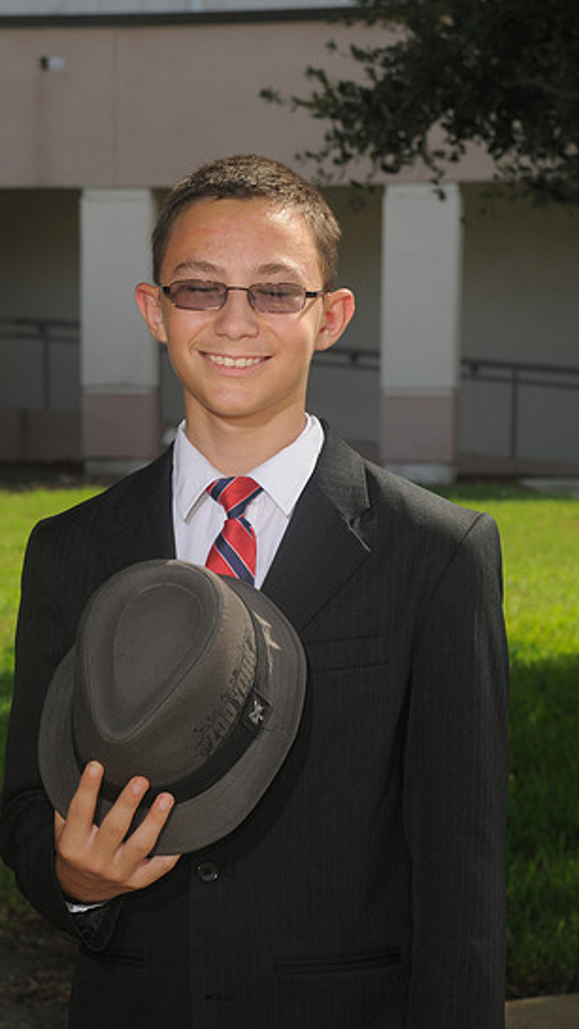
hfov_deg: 11.0
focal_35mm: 110
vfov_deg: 19.5
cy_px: 498
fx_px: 3003
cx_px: 248
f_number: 8
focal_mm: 66
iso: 200
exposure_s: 1/250
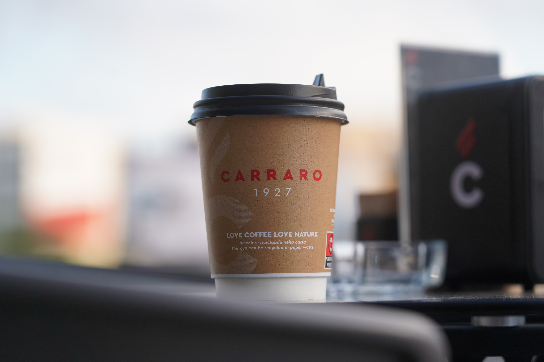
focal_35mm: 105
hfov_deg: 19.5
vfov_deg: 13.0
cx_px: 272
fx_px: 1587
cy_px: 181
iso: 100
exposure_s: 1/125
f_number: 4
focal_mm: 105
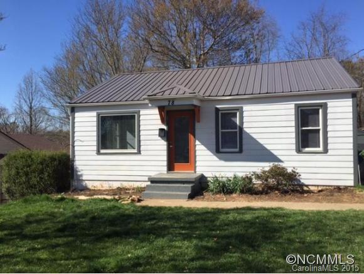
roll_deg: -0.2
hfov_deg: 61.6
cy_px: 137
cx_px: 182
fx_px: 305
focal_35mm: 29
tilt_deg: +1.6
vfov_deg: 48.3
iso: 32
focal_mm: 4.15
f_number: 2.2
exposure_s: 1/2475
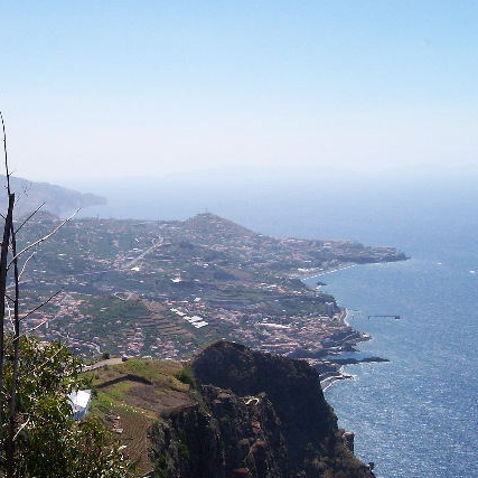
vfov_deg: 27.3
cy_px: 265
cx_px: 38
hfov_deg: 26.3
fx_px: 984
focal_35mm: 63
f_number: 4.8
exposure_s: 1/1000
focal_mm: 8
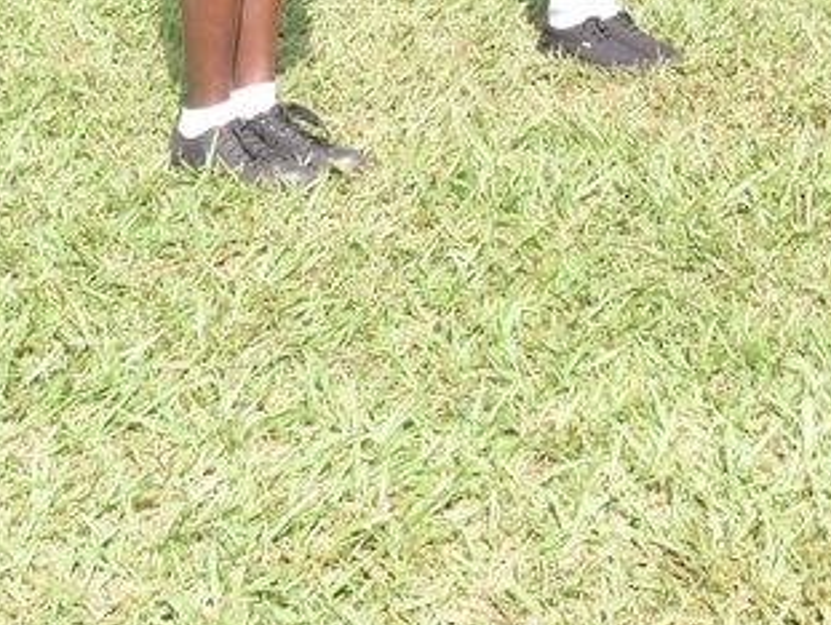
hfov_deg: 18.4
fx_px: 2561
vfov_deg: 13.4
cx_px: 369
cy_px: -223
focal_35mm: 107
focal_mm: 23
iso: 160
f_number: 9
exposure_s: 1/125
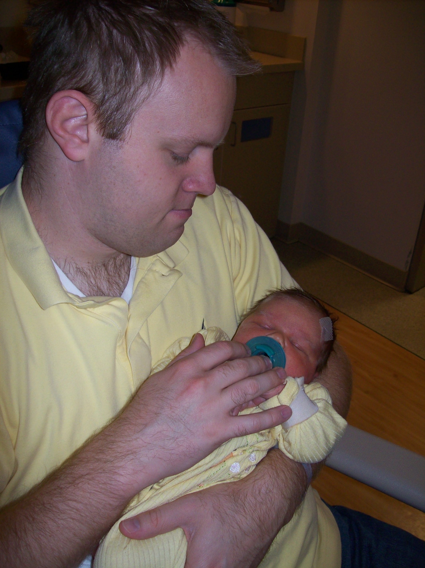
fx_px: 590
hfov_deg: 39.6
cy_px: 284
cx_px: 212
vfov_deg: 51.4
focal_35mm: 36
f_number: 2.7
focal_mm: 6
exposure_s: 1/64
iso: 80
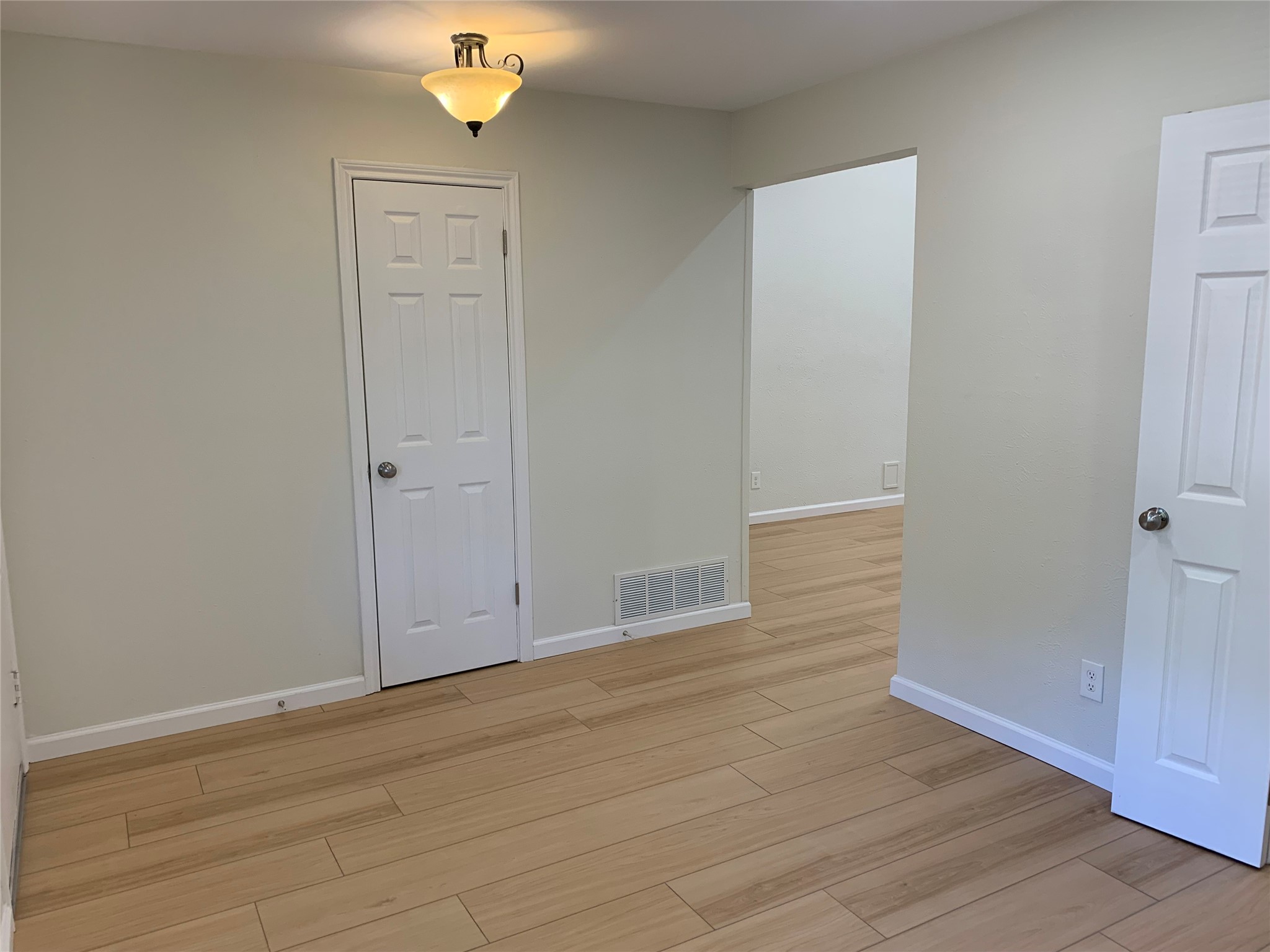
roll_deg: +0.8
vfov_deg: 53.1
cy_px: 476
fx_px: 954
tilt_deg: -9.5
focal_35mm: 26
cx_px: 635
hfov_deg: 67.3
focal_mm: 4.25
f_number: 1.8
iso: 50
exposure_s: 1/60
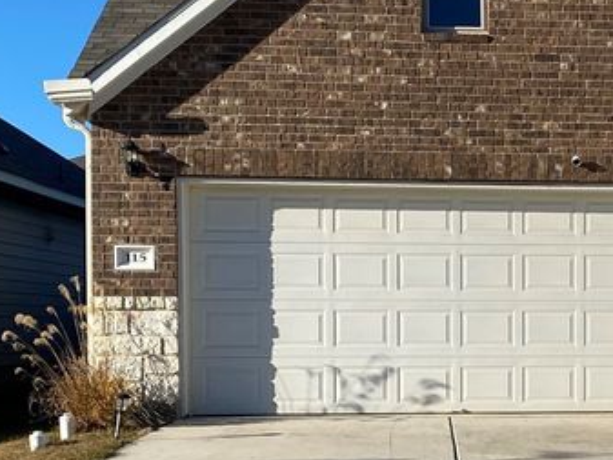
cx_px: 615
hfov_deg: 23.6
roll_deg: +0.3
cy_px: 353
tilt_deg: -0.2
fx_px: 1399
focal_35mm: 79
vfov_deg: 18.5
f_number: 1.8
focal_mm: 4.25
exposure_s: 1/3125
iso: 32
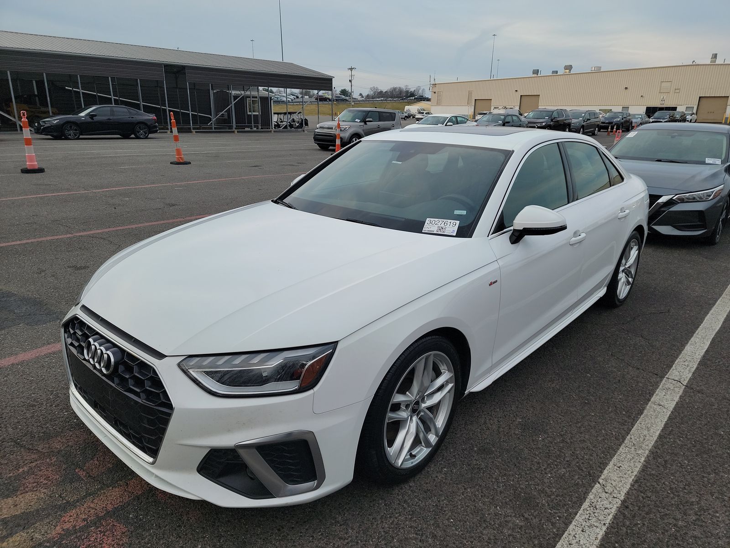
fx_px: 506
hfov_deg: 71.6
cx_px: 365
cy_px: 274
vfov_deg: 56.8
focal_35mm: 24
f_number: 1.8
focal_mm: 6.7
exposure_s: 1/120
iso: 50
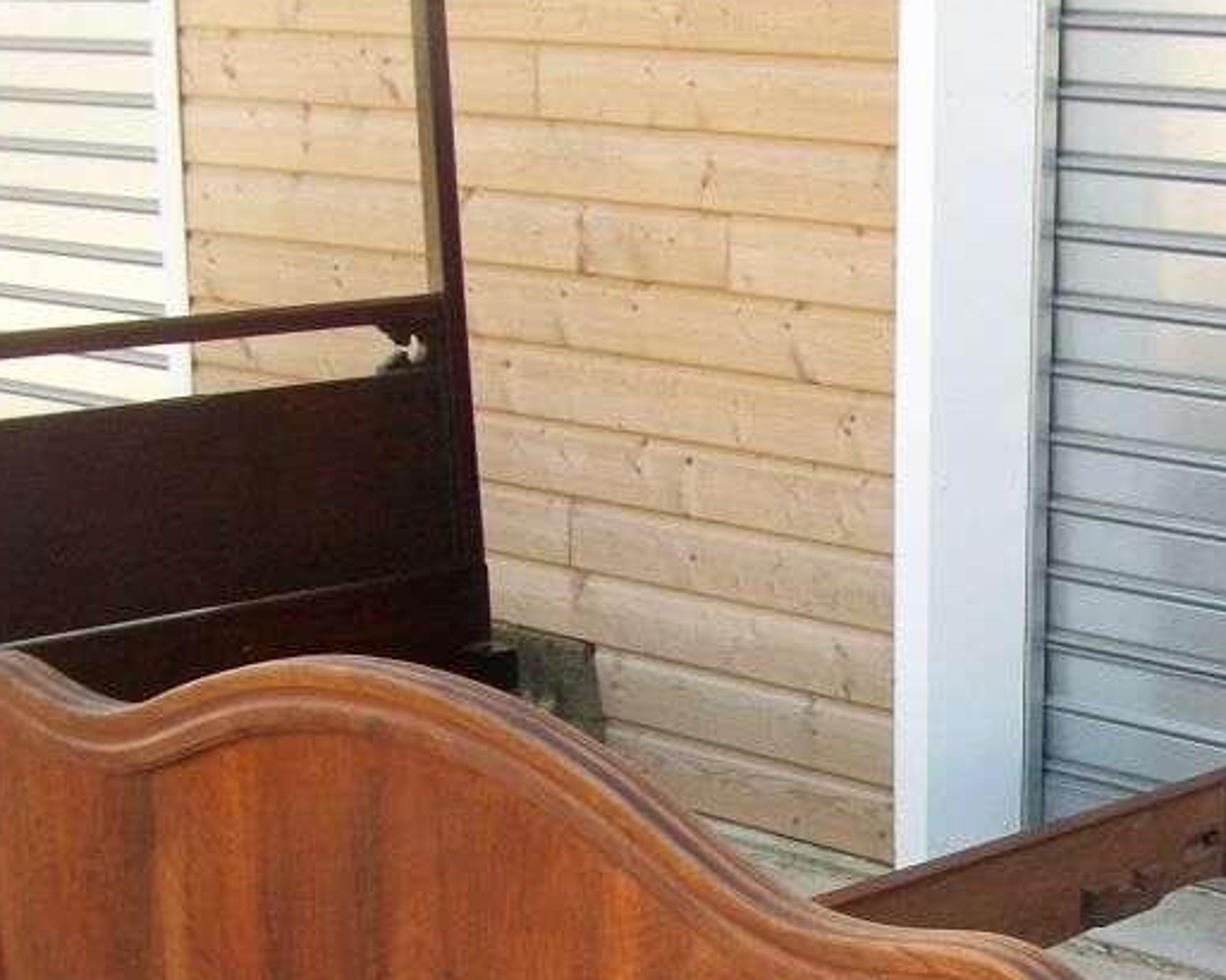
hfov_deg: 23.0
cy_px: 968
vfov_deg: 19.1
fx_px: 2829
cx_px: 1348
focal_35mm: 78
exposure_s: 1/200
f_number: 2.9
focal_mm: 5.7
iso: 80
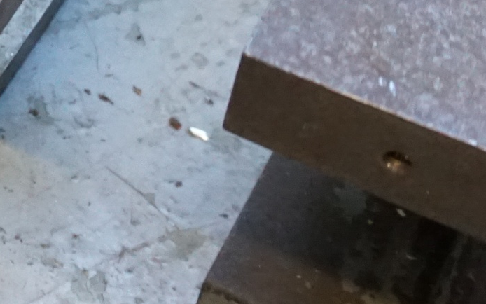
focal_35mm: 115
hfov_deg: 16.3
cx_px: -282
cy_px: -42
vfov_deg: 11.2
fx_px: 1523
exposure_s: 1/160
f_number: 3.5
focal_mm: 16
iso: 2500
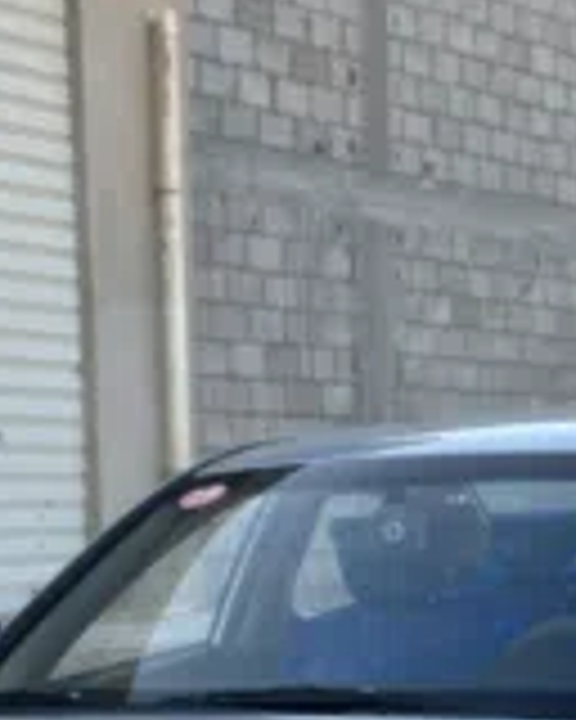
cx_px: 378
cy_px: 873
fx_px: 2493
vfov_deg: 15.8
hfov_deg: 13.2
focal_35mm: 117
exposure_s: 1/927
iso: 80
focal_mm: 6.86
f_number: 1.78
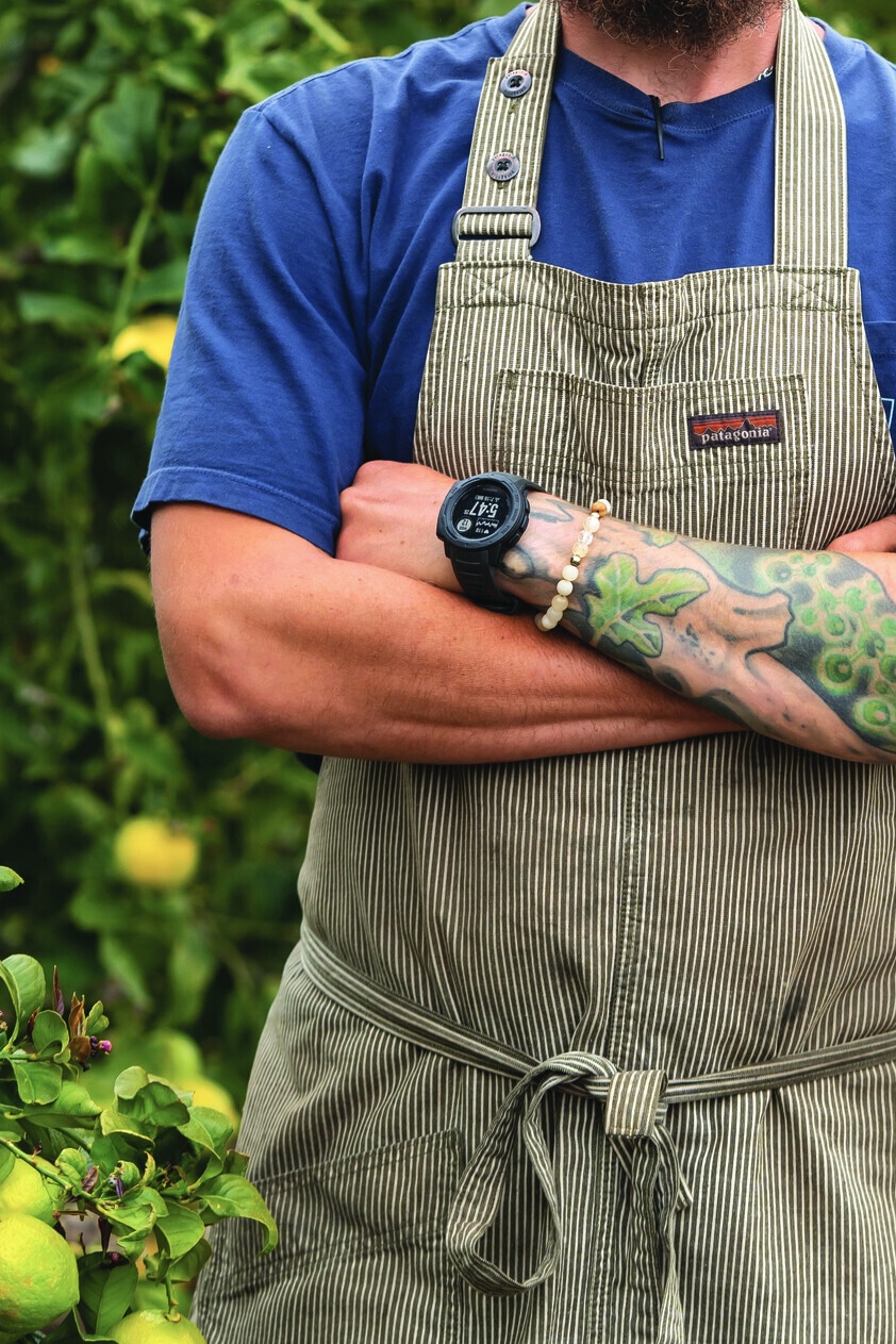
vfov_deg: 12.0
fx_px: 6384
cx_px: 656
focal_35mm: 171
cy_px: 184
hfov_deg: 8.0
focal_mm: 90
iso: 400
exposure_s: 1/160
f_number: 4
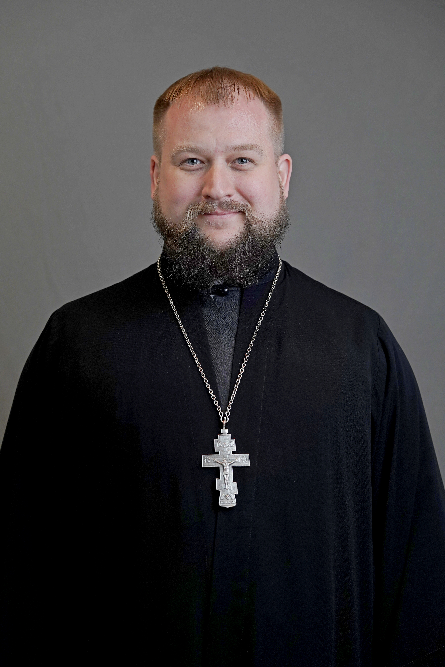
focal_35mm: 85
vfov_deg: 23.9
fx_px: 1576
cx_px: 222
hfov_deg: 16.1
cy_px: 334
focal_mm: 85
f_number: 3.5
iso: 800
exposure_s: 1/100
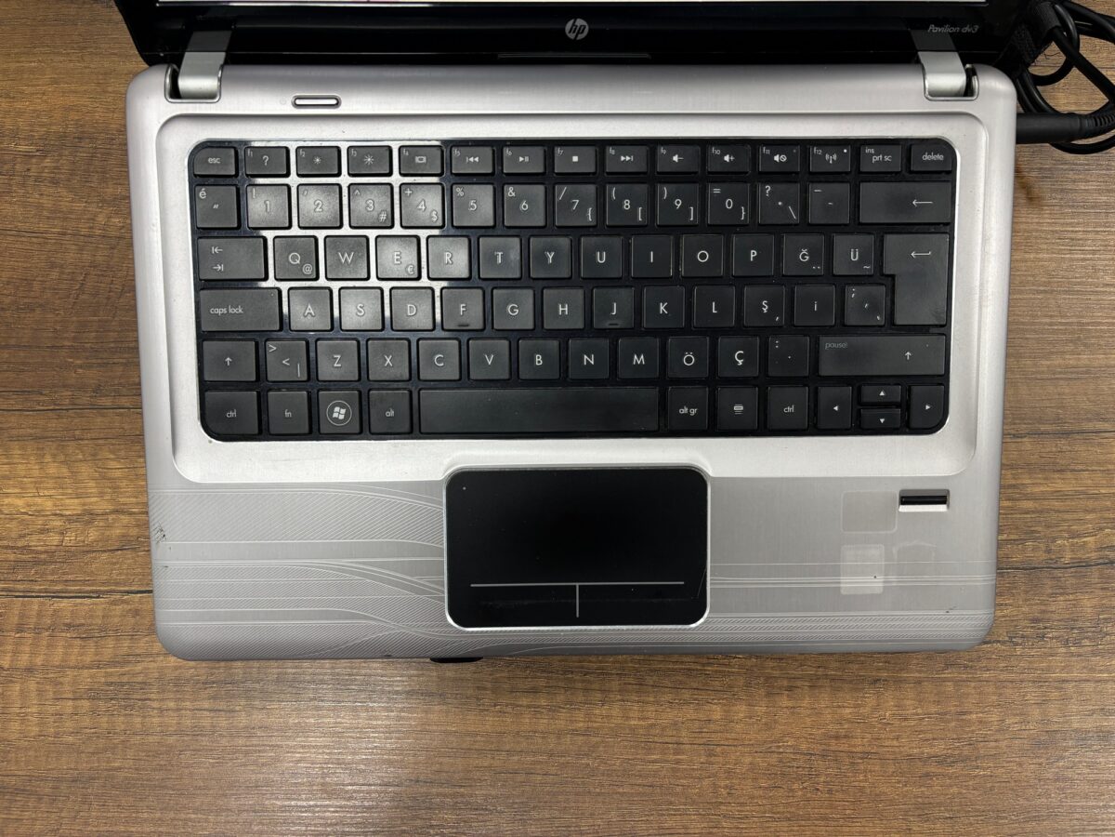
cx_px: 558
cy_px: 418
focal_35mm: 26
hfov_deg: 67.3
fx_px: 837
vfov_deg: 53.1
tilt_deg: -74.6
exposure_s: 1/100
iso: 125
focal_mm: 5.96
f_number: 1.6
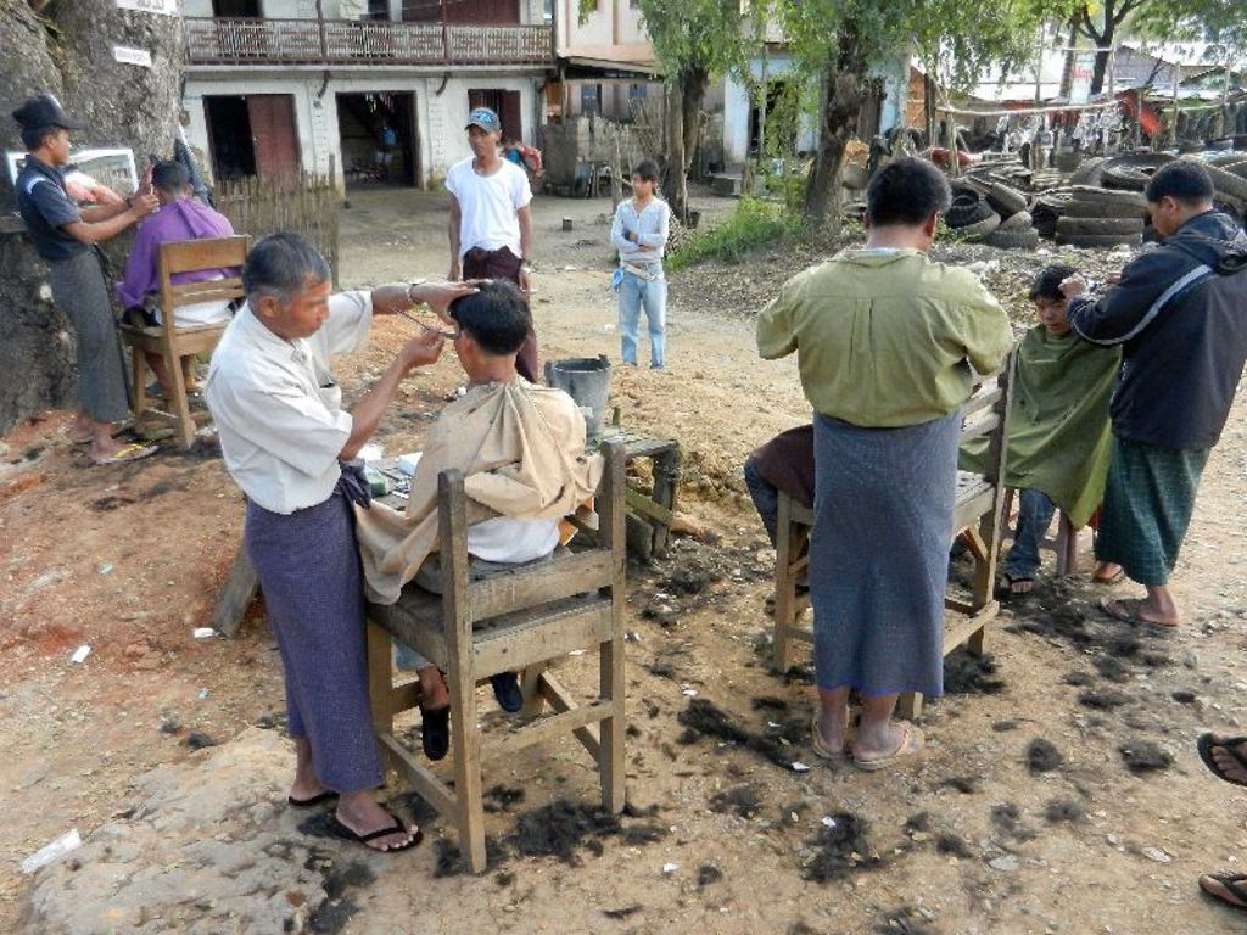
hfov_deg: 61.7
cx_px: 624
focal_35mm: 29
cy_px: 468
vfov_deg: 48.2
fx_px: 1045
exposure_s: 1/250
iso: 560
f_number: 3.6
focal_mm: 5.1
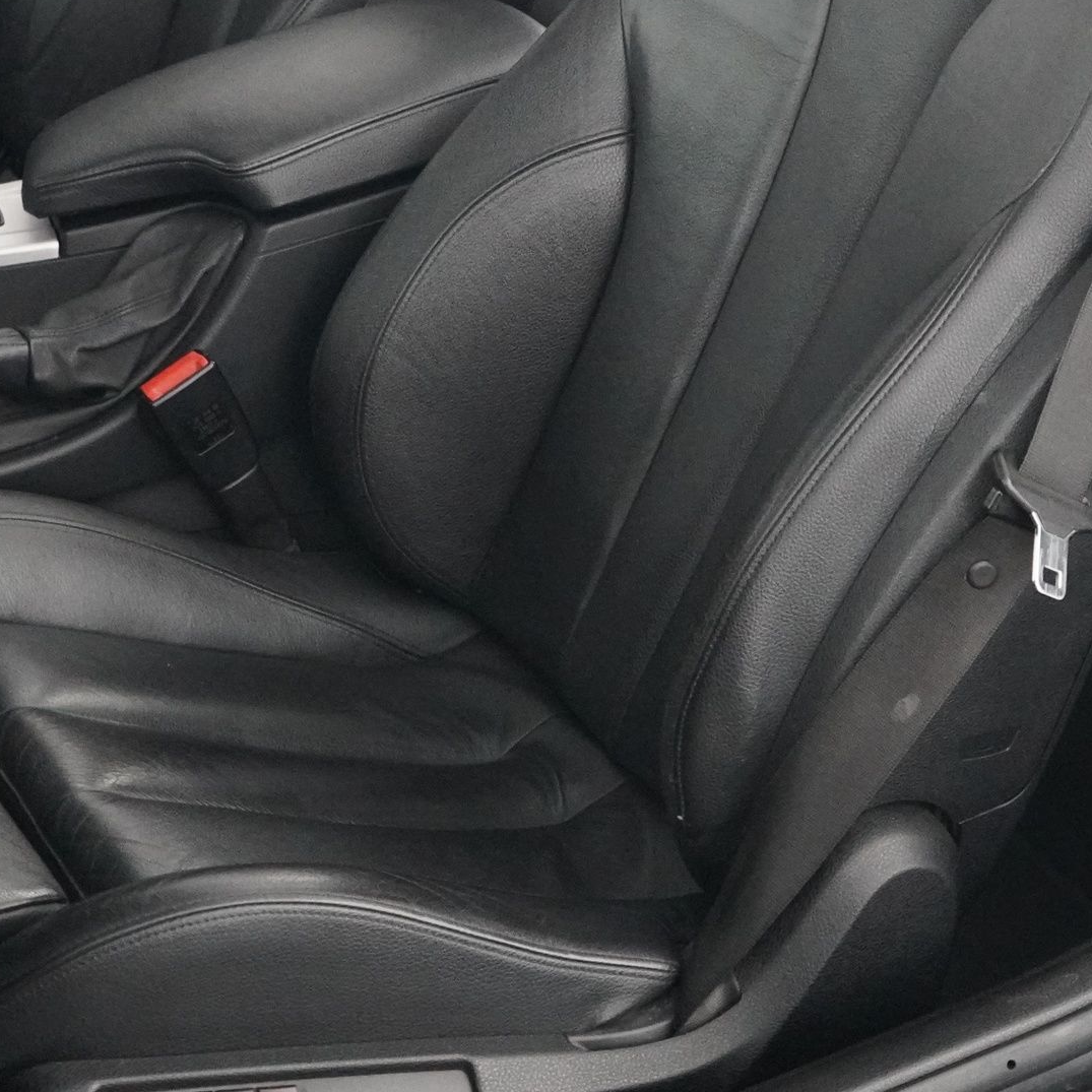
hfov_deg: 20.9
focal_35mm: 83
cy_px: 248
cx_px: 658
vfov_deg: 20.7
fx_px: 2962
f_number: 3.5
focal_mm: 28
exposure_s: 1/30
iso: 6400
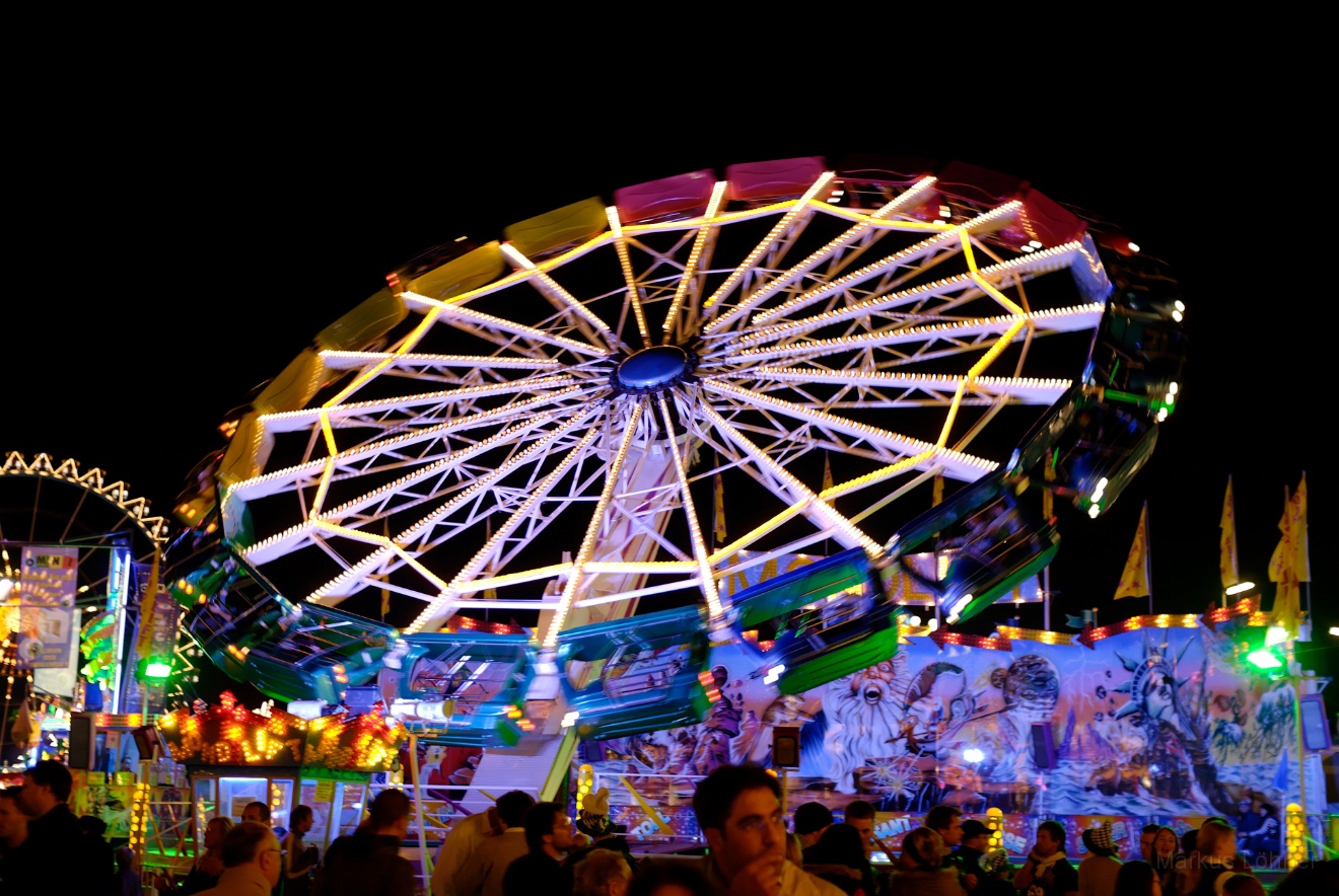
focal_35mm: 45
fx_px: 1676
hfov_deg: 43.6
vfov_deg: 30.0
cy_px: 448
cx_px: 670
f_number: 2
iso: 250
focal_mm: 30
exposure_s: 1/60
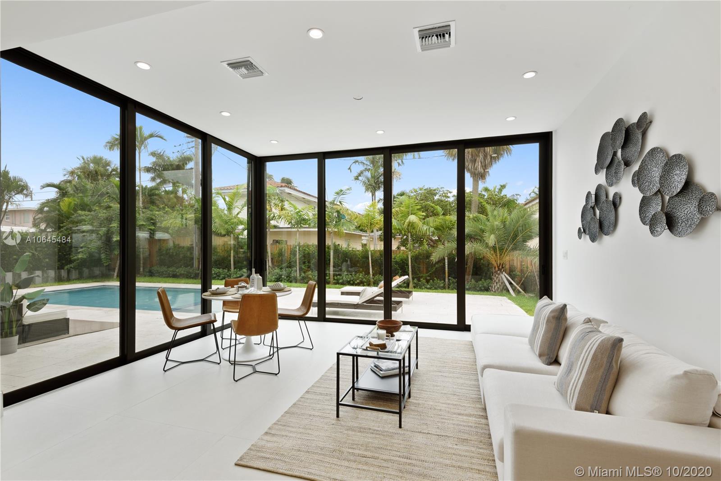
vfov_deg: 73.8
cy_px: 240
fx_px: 320
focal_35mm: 16
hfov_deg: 96.7
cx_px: 360
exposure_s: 1/80
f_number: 8
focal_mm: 16
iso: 250
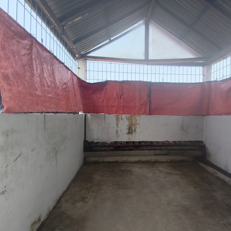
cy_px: 115
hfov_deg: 80.3
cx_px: 131
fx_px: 136
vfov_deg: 80.7
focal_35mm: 18
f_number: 2.2
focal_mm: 1.65
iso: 50
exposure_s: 1/516
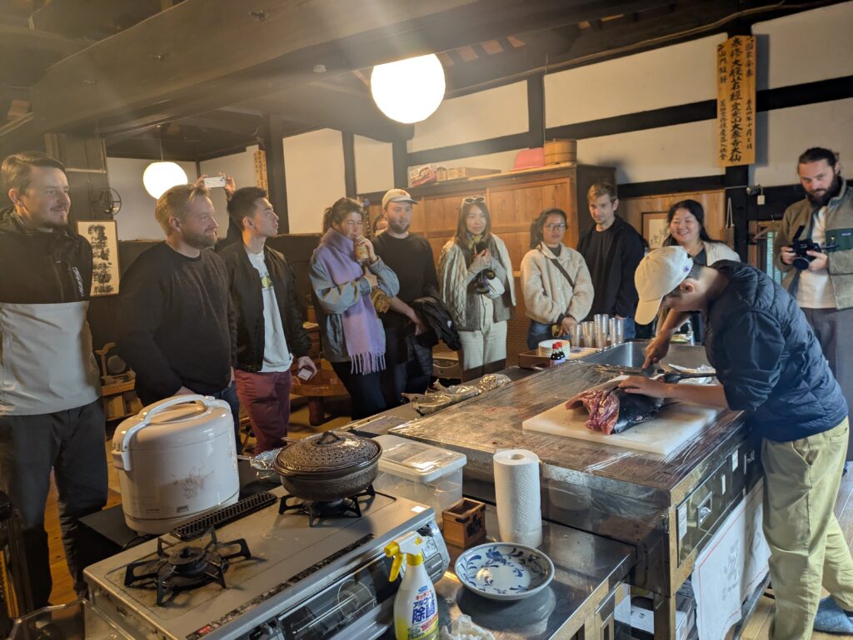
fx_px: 616
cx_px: 426
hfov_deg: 69.4
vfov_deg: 54.9
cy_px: 320
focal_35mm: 25
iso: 301
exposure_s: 1/40
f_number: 1.89
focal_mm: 5.43
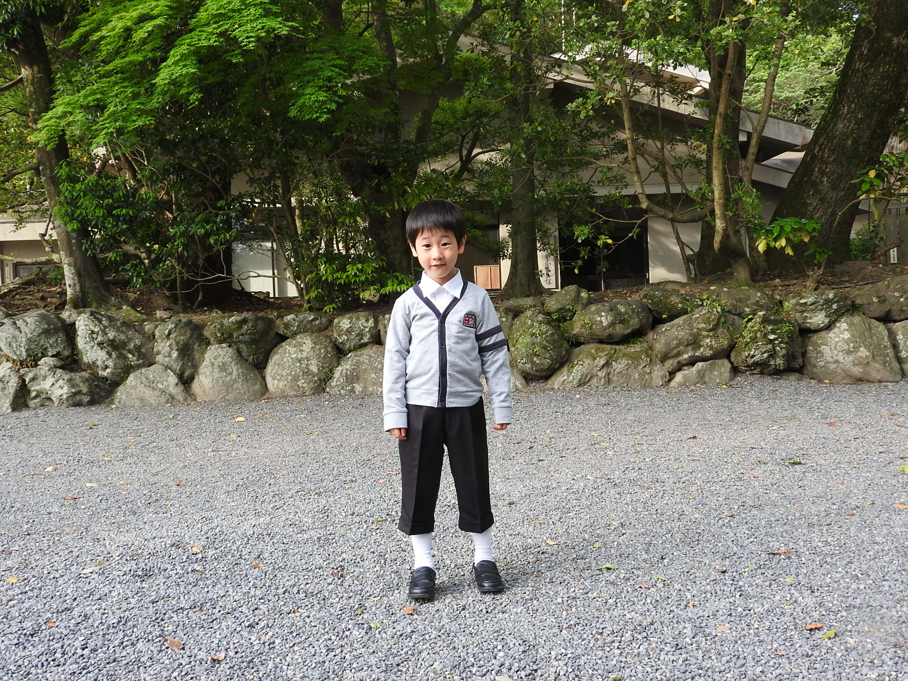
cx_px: 454
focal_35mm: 35
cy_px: 340
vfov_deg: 40.7
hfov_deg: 52.6
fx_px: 918
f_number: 3.8
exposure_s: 1/100
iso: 100
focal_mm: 6.3
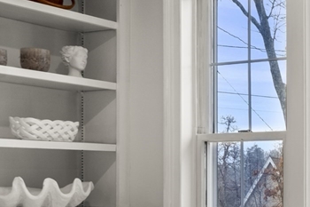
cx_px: 418
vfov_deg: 16.4
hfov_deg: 21.9
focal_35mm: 82
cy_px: 197
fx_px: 706
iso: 400
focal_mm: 28
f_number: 7.1
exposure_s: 1/15
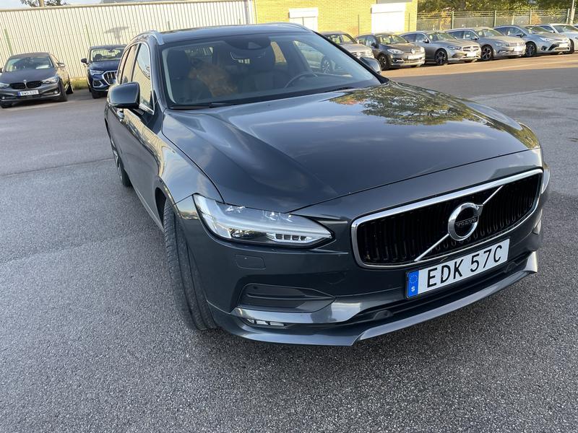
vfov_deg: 53.1
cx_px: 289
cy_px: 216
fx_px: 434
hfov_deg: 67.3
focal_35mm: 26
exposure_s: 1/157
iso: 32
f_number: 1.6
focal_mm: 4.2
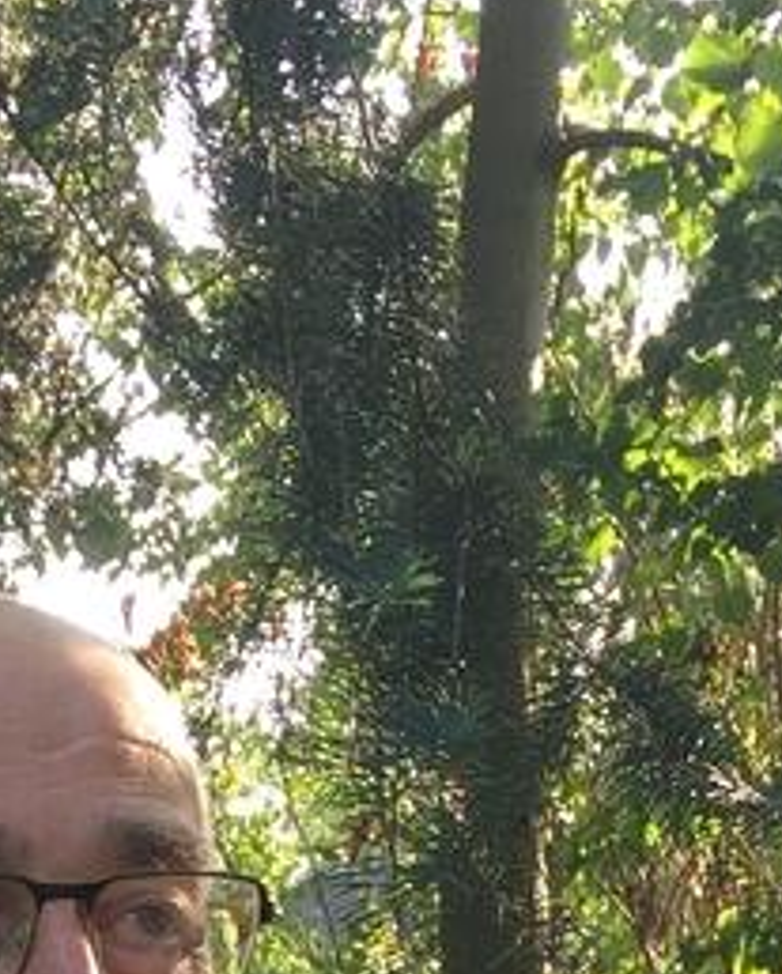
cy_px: 2018
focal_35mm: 129
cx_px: 93
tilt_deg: -8.5
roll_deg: -0.2
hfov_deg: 11.9
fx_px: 3725
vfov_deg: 12.8
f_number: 2.2
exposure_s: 1/103
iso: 32
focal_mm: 4.15
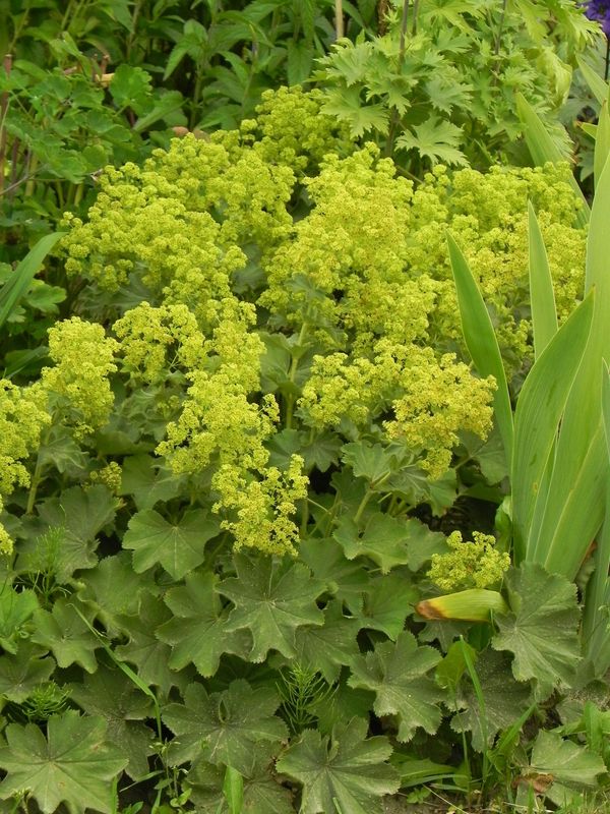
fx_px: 4323
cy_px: 407
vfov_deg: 10.7
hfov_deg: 8.1
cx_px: 305
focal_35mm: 184
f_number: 5
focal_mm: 32.7
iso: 160
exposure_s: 1/100
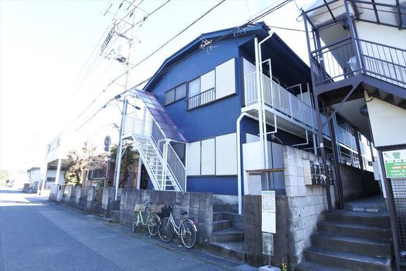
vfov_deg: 67.4
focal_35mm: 18
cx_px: 203
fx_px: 203
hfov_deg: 90.0
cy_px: 136
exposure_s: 1/20
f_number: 9
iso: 160
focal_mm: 6.7
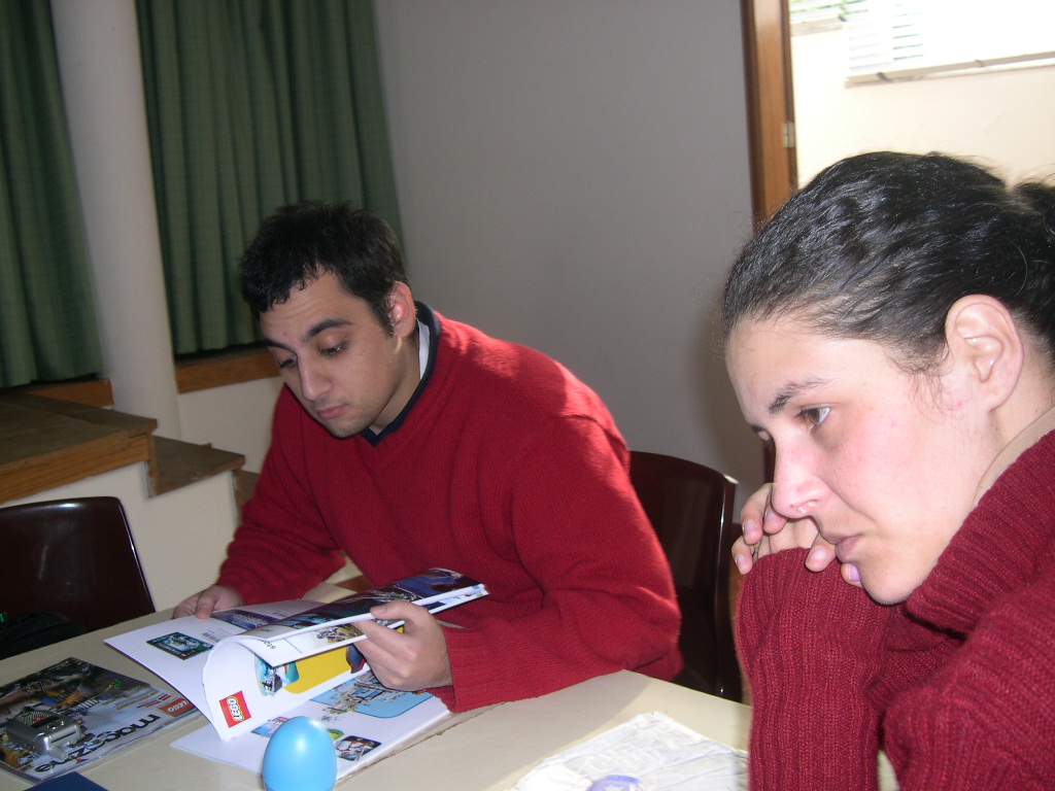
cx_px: 528
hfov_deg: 49.0
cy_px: 396
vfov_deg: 37.7
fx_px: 1158
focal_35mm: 38
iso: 100
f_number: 2.8
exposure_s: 1/60
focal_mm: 8
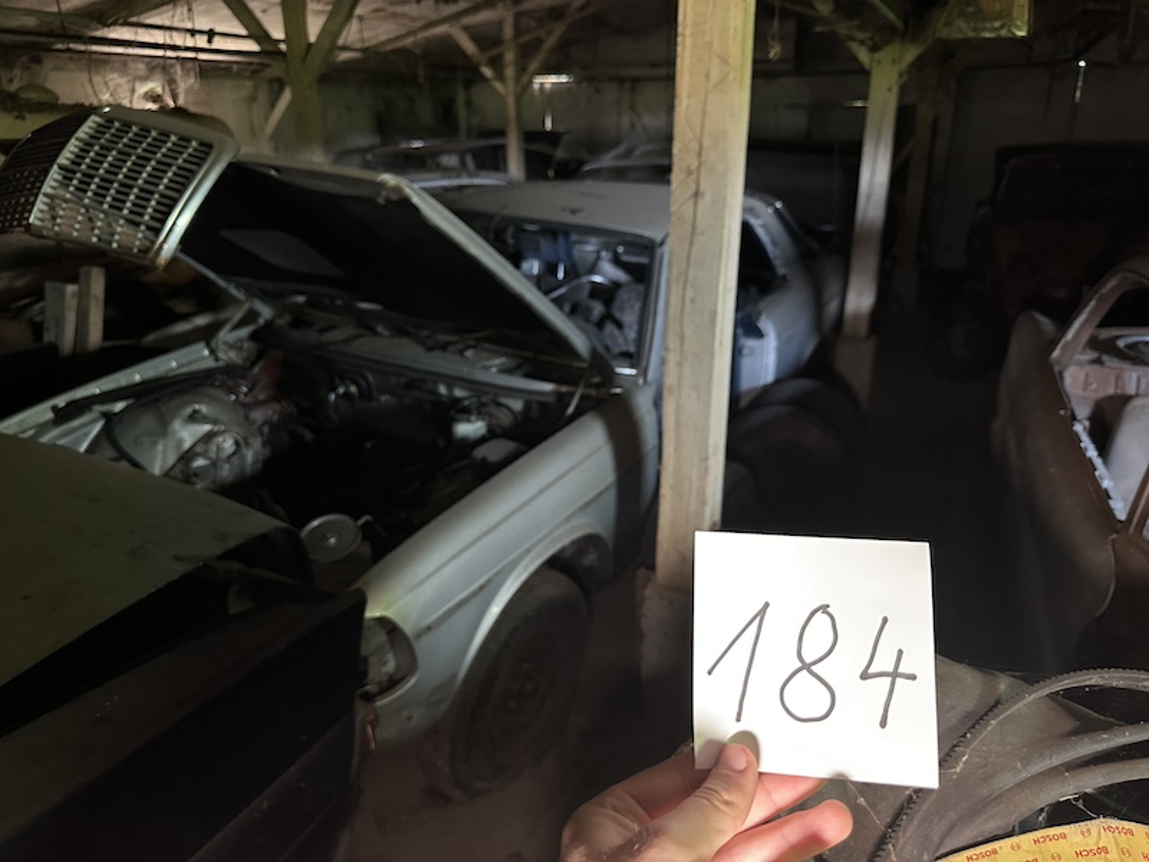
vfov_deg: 56.8
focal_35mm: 24
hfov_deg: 71.6
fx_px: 797
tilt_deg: -20.2
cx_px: 574
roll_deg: +0.8
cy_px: 431
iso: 1000
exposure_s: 1/33
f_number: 1.78
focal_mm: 6.86
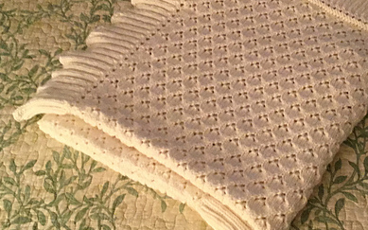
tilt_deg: -51.2
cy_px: 77
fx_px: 541
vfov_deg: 23.9
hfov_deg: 37.3
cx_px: 235
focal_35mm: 54
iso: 250
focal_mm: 3.3
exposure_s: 1/30
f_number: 2.4
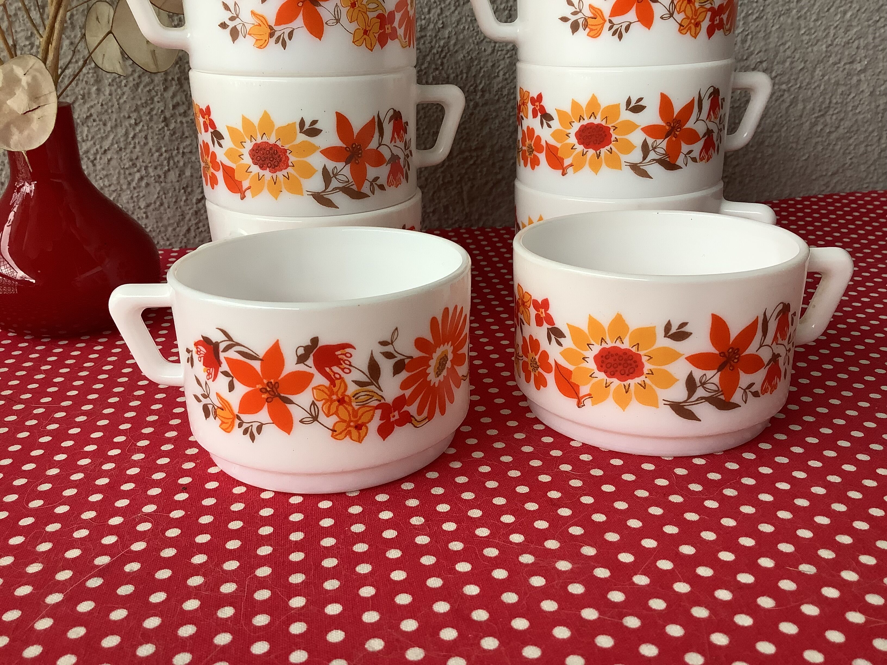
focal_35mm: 31
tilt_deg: -18.1
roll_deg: +1.6
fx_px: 794
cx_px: 444
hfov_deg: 58.4
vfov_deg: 45.4
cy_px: 332
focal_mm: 3.3
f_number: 2.4
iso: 80
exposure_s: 1/100
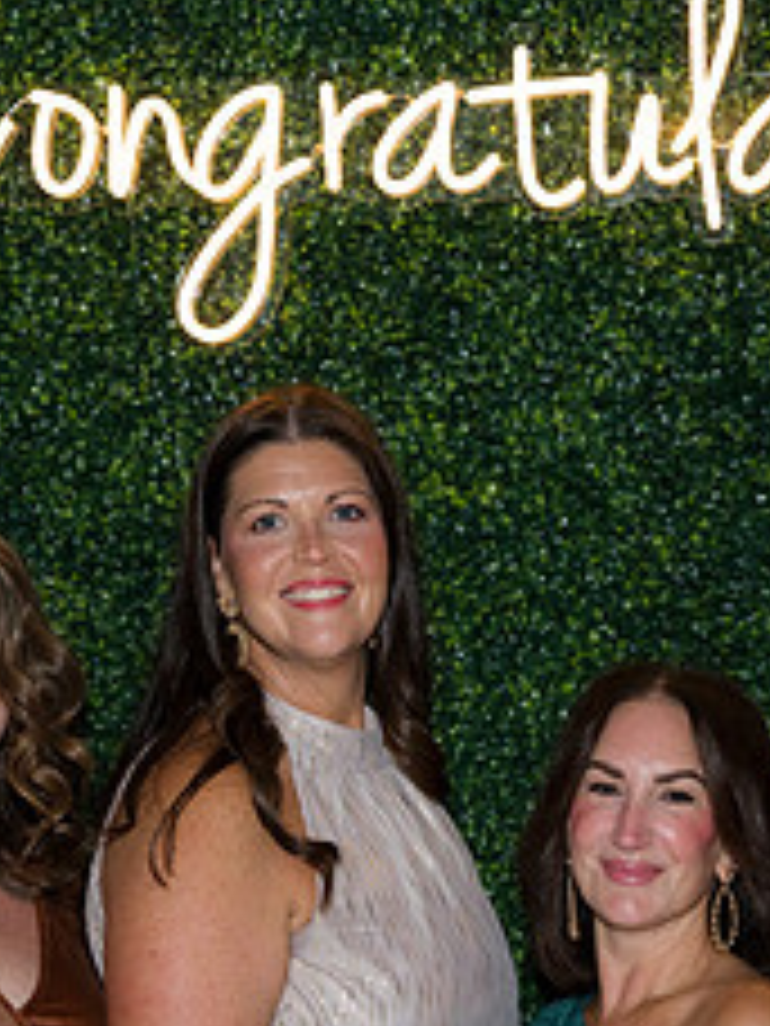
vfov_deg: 14.9
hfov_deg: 11.2
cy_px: 821
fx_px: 3915
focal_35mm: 132
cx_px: 549
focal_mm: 54
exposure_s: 1/160
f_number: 5
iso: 500
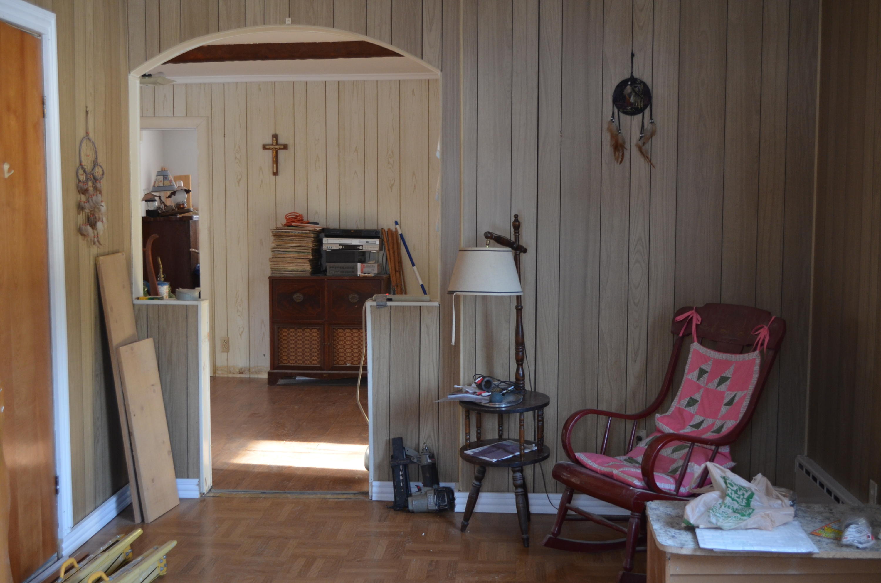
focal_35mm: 44
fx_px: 1062
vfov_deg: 30.7
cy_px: 292
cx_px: 440
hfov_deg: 45.0
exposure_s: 1/30
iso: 800
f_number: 4.5
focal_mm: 29
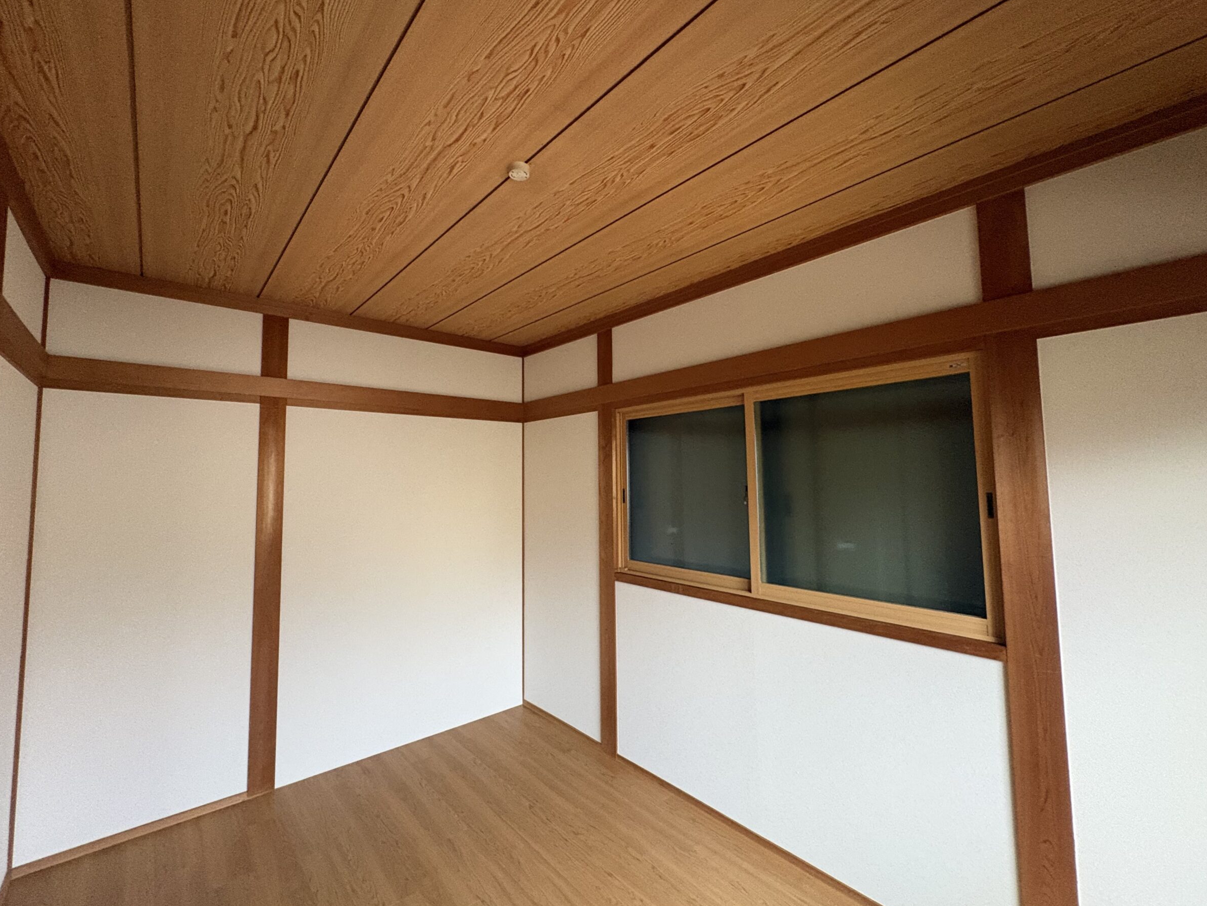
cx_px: 570
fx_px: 523
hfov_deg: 98.1
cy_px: 442
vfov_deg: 81.7
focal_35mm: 15
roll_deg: +1.2
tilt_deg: +4.8
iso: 640
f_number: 2.2
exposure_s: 1/60
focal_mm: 2.22
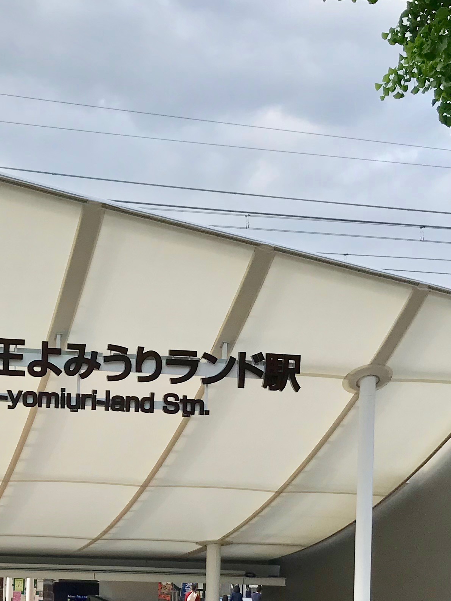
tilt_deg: +2.0
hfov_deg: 20.2
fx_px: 1233
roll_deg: -1.6
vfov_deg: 26.9
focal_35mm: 71
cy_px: 468
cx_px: 12
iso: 20
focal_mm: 3.99
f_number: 1.8
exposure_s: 1/1623
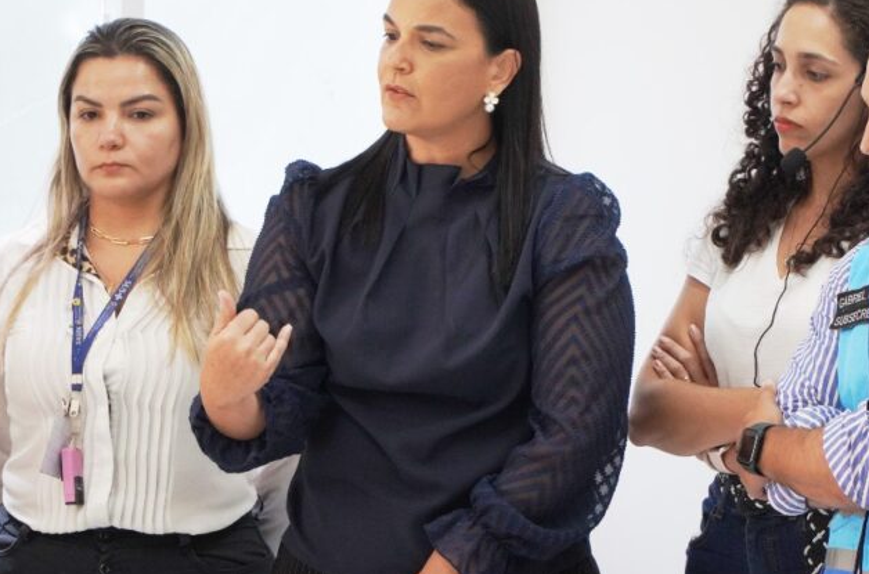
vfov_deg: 7.5
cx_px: 497
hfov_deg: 11.3
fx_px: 4372
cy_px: 273
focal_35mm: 182
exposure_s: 1/160
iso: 1600
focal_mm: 95
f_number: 8
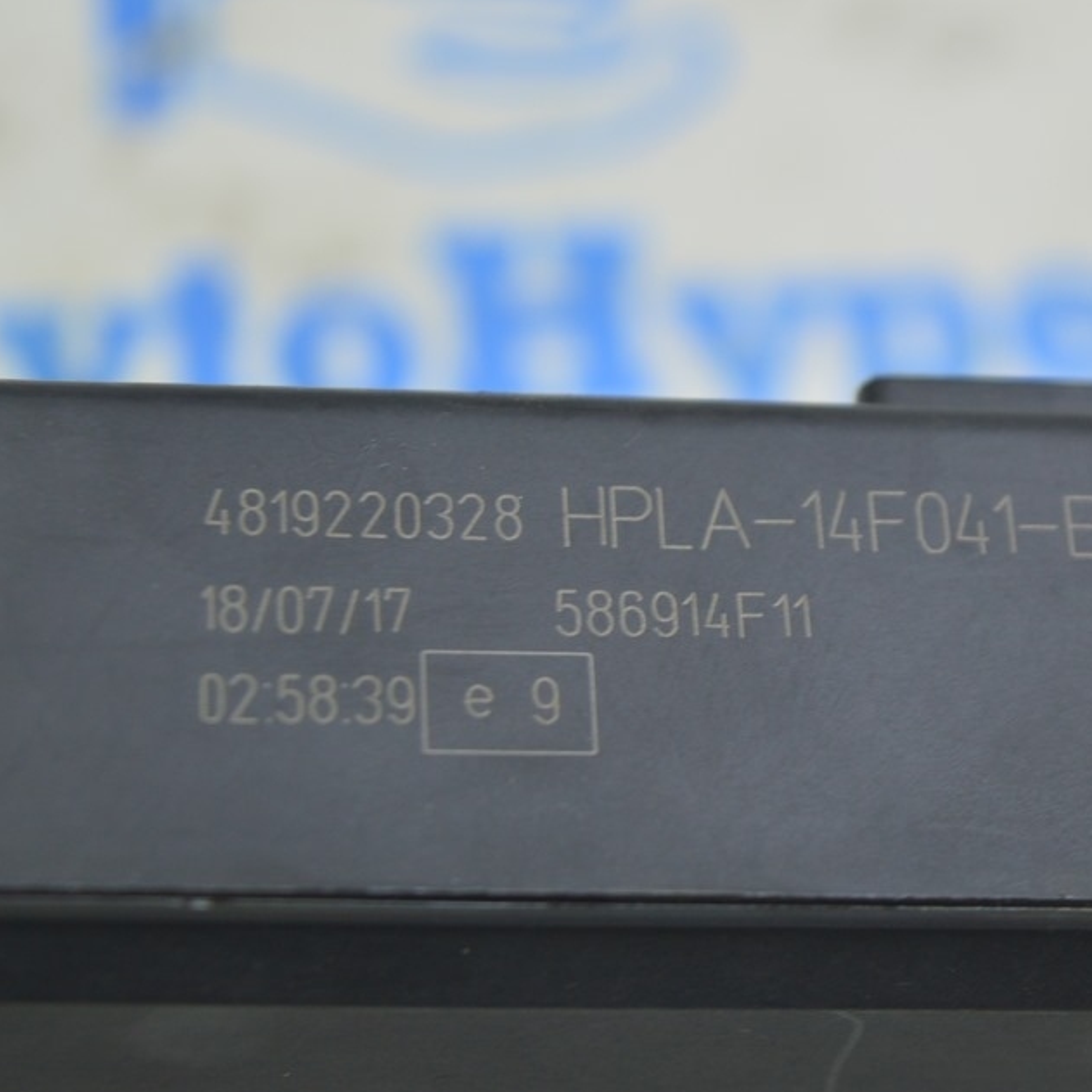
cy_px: 517
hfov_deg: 15.3
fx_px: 4058
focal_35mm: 114
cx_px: 741
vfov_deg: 15.3
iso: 400
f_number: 5.6
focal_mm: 55
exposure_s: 1/20
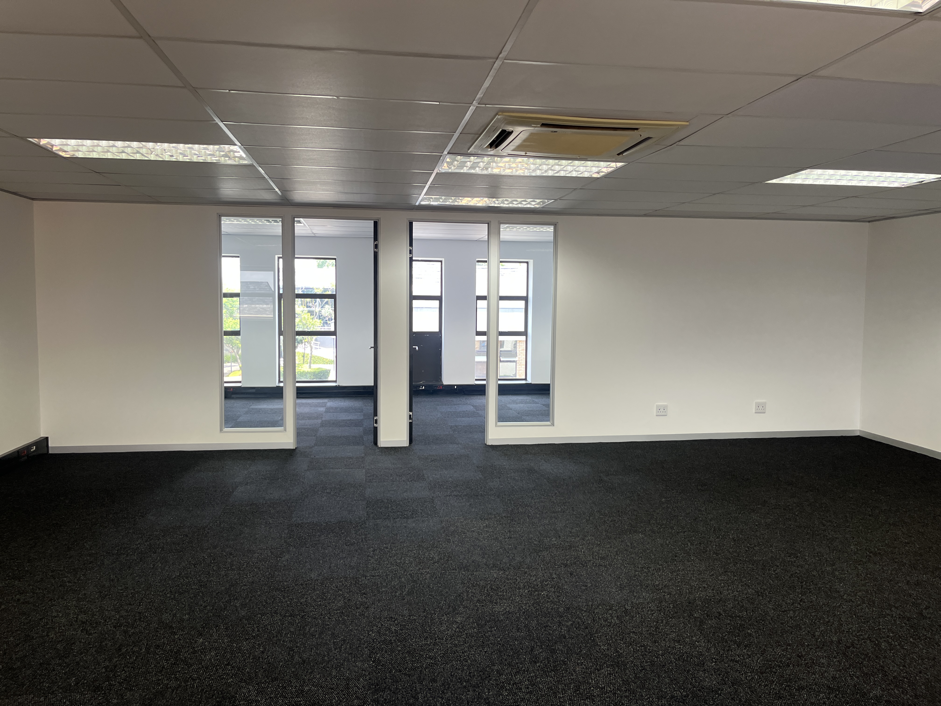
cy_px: 353
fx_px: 707
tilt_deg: +0.3
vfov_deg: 53.1
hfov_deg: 67.3
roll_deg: -0.4
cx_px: 470
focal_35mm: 26
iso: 80
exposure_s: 1/100
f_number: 1.6
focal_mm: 5.1
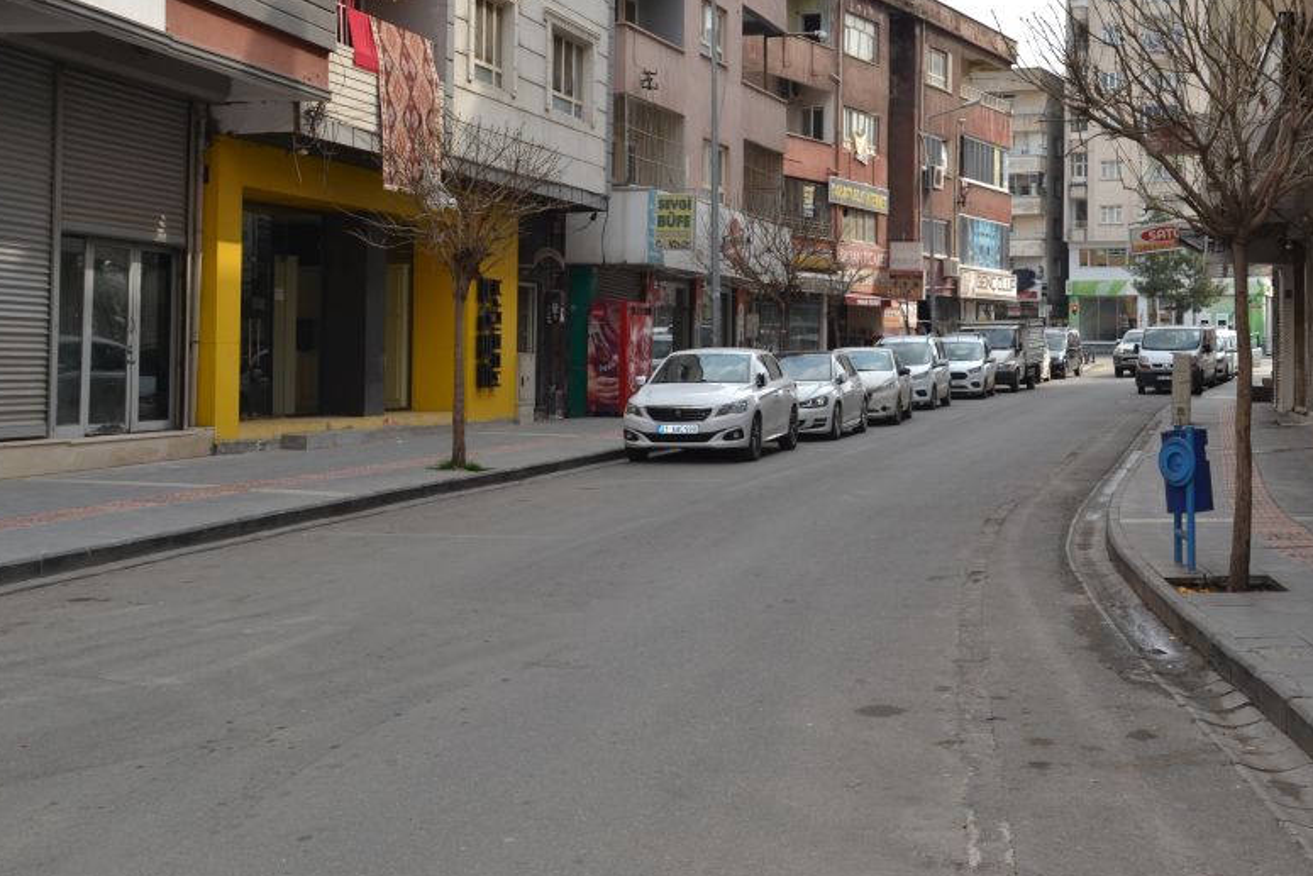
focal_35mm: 46
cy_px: 303
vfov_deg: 29.1
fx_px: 1678
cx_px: 837
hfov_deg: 42.3
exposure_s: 1/200
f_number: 5
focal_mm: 22
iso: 100
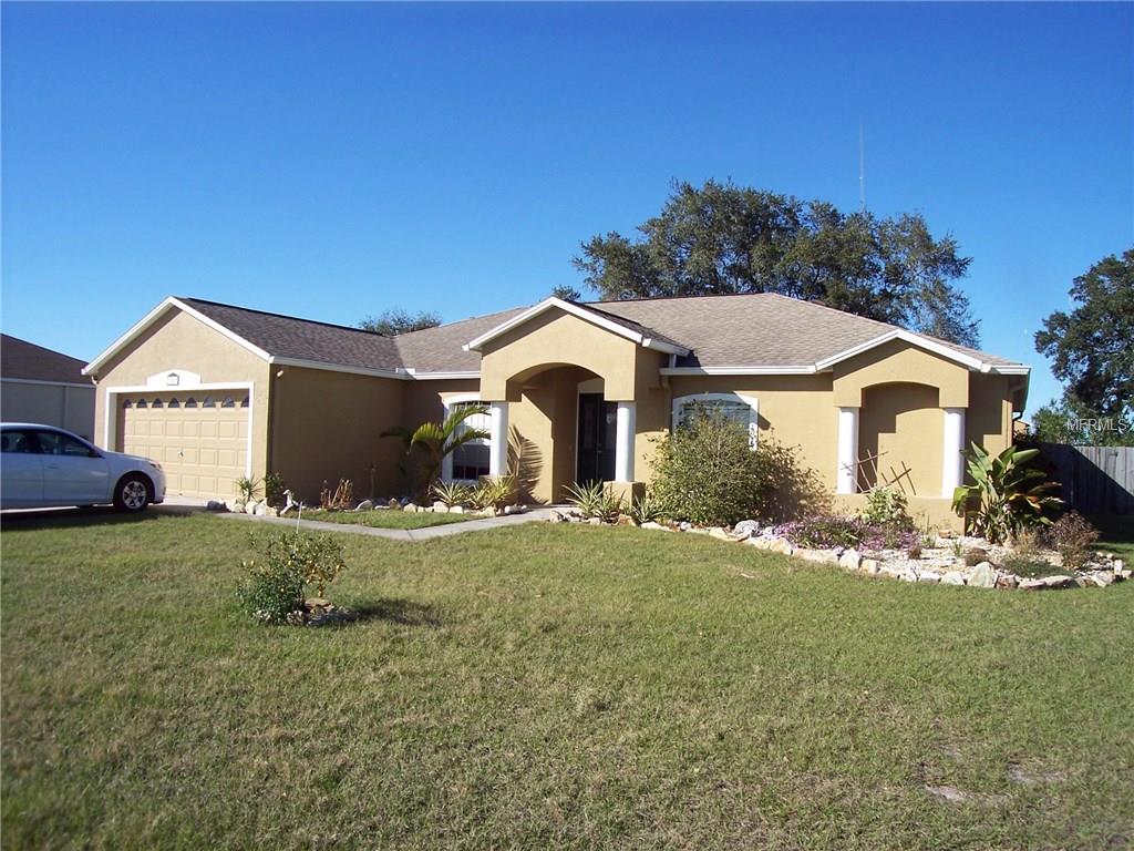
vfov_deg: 36.8
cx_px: 567
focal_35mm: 39
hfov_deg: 47.9
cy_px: 426
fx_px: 1278
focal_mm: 8
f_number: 4
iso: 100
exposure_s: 1/750
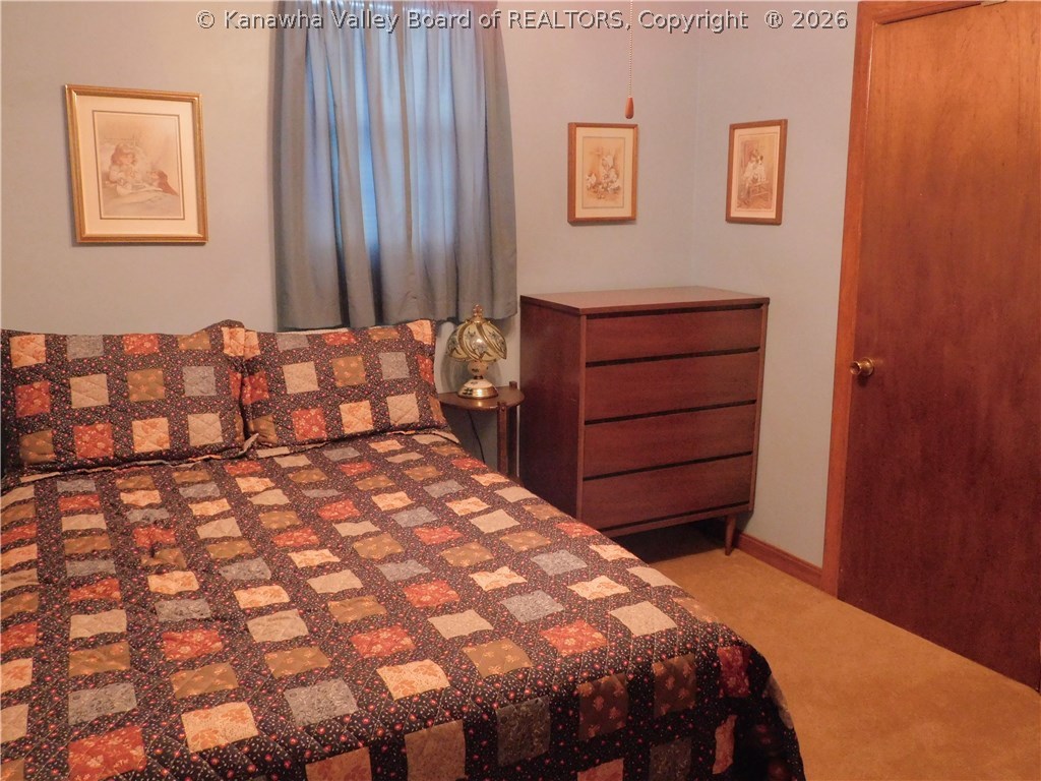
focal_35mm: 30
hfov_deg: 60.0
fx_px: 902
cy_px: 390
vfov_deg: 46.8
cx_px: 520
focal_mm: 5.3
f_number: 3.2
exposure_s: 1/15
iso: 800
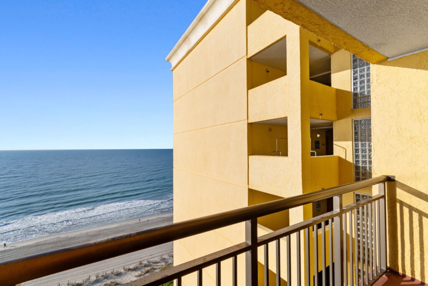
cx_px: 214
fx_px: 178
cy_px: 143
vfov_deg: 77.3
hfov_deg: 100.4
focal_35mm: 15
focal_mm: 10
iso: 100
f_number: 10
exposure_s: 1/400
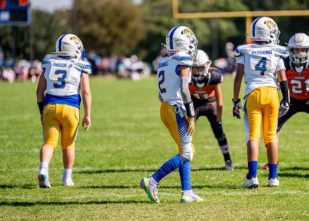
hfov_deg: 7.7
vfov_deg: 5.5
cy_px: 107
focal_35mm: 263
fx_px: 2305
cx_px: 187
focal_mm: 200
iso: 250
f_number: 2.8
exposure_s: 1/4000
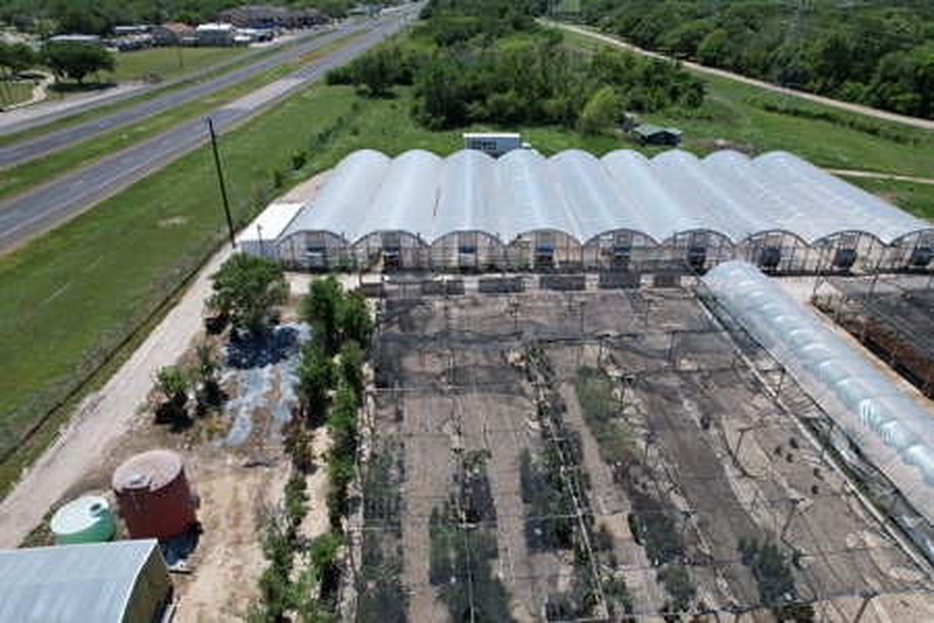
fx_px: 571
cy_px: 312
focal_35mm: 22
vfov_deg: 57.2
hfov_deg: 78.6
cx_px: 467
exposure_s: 1/2000
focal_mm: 8.38
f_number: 2.8
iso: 100
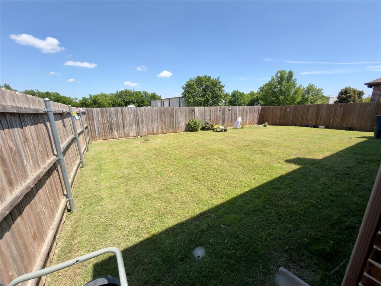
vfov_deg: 85.7
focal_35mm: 14
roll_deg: +0.9
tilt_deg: -13.9
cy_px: 143
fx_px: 154
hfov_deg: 102.1
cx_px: 190
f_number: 2.2
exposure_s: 1/515
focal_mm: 2.22
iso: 16
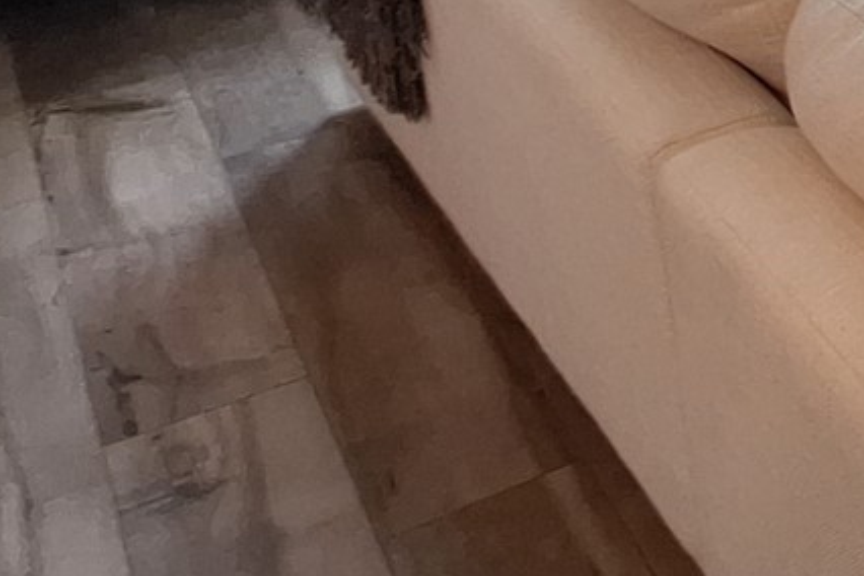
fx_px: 1560
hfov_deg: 16.4
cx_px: 1955
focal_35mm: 65
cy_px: -393
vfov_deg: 17.7
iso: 80
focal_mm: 1.74
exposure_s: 1/60
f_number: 2.2
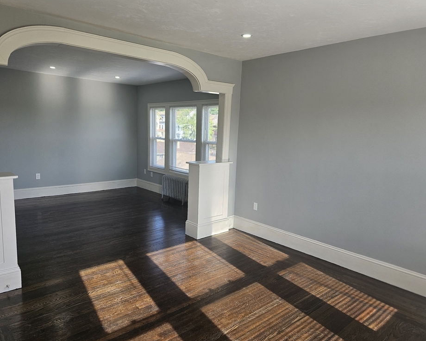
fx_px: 315
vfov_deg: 56.8
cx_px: 207
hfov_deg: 68.1
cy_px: 175
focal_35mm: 25
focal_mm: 6.3
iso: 64
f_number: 1.7
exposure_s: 1/207
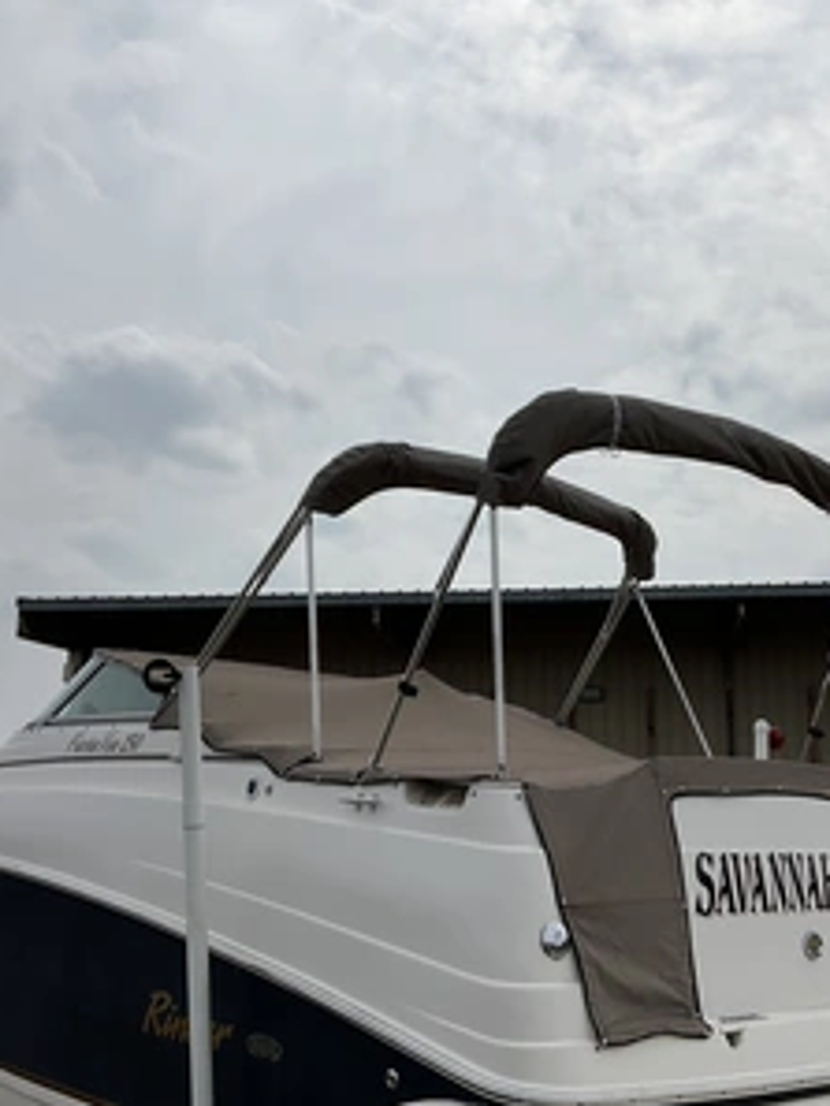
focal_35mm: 39
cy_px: 551
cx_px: 555
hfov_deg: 36.5
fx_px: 1246
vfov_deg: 47.8
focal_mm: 3
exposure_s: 1/6536
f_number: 1.8
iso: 25
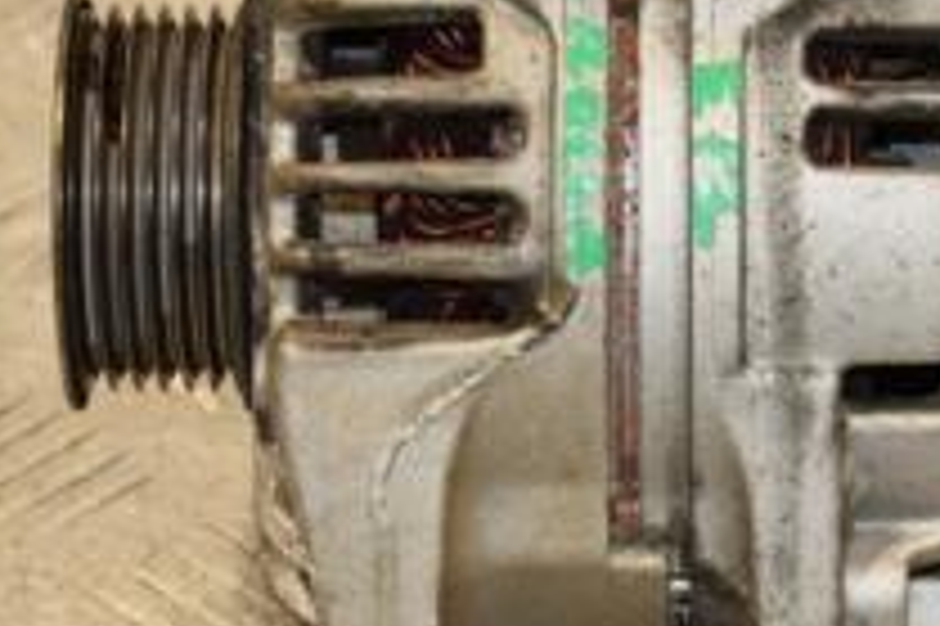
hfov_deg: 7.3
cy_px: 230
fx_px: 7410
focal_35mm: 284
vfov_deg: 4.8
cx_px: 621
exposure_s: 1/160
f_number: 5.3
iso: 800
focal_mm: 66
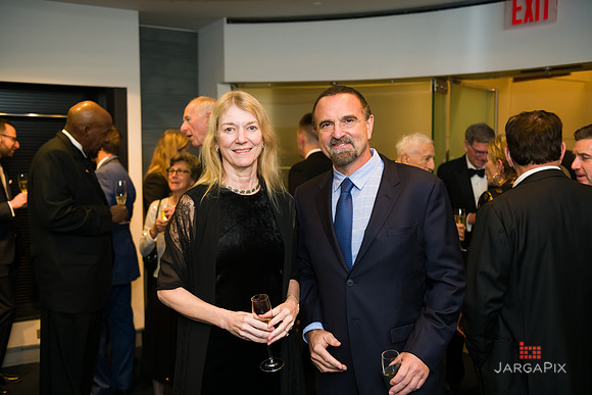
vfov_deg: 35.1
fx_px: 625
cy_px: 198
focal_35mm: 38
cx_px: 296
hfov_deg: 50.7
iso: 1600
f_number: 3.2
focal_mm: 38
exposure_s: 1/125
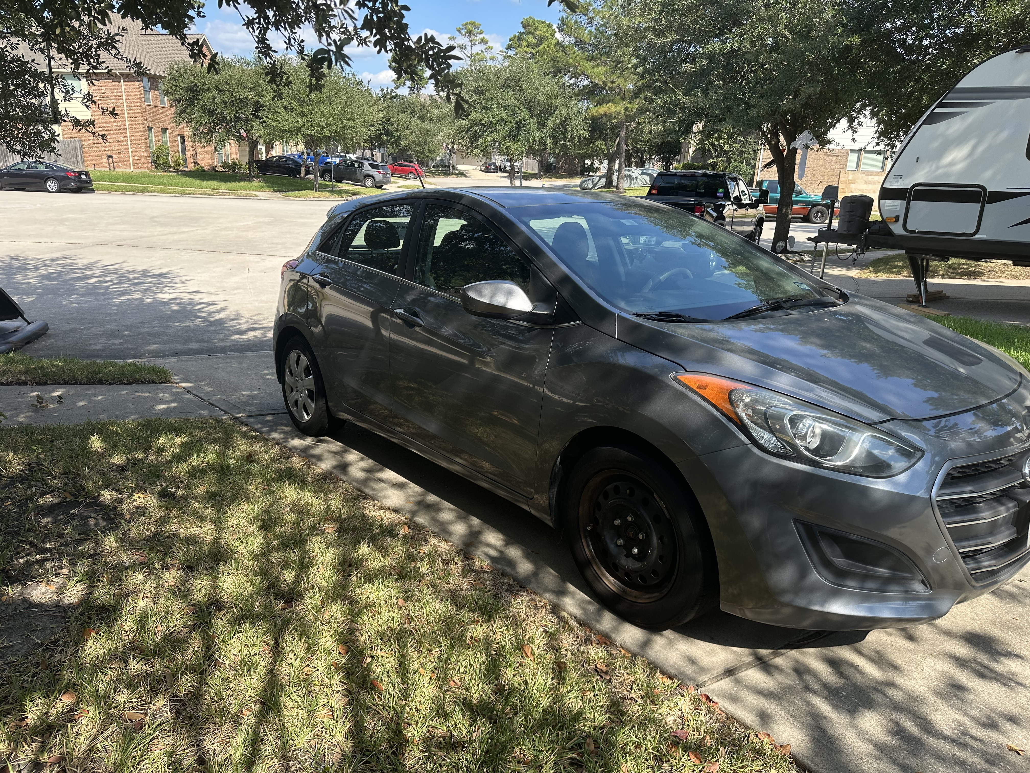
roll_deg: -1.7
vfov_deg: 56.8
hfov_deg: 71.6
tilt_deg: -17.7
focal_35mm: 24
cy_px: 386
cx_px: 515
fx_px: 714
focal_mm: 6.86
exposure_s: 1/1289
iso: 80
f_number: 1.78
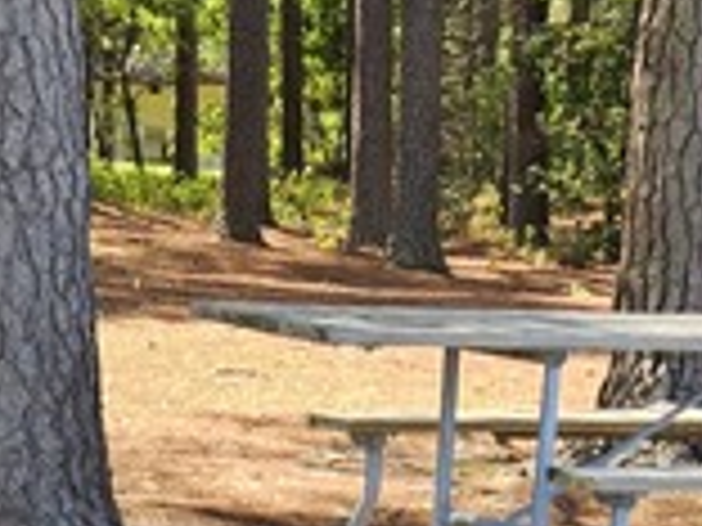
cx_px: 567
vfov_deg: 8.5
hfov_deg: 13.0
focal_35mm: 151
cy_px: 1493
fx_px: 3062
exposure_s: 1/214
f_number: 1.8
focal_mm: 5.4
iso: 25
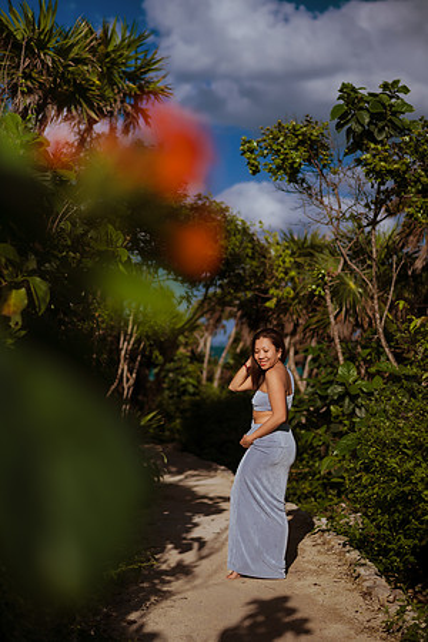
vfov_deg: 34.5
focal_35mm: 58
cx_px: 214
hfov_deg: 23.4
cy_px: 321
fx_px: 1034
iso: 50
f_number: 2
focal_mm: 58
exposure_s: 1/8000
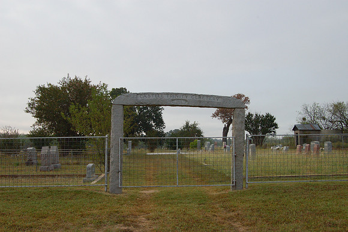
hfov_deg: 46.4
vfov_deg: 31.9
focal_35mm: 42
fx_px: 406
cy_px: 116
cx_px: 174
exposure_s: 1/400
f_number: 10
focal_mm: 28
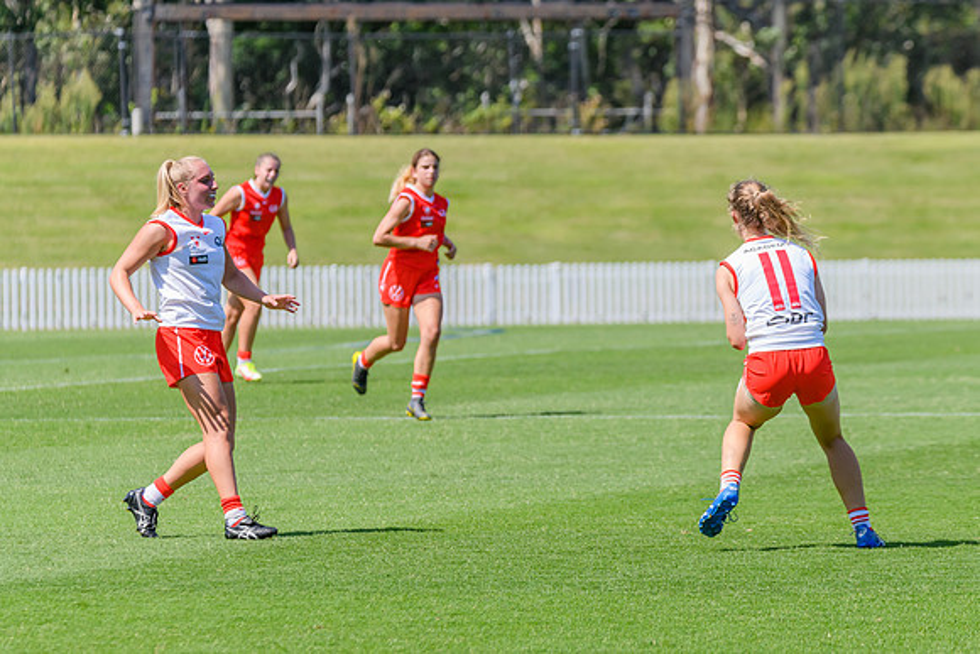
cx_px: 576
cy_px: 367
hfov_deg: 6.1
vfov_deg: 4.1
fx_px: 9123
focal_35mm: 335
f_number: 8
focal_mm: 280
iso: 800
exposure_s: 1/2000
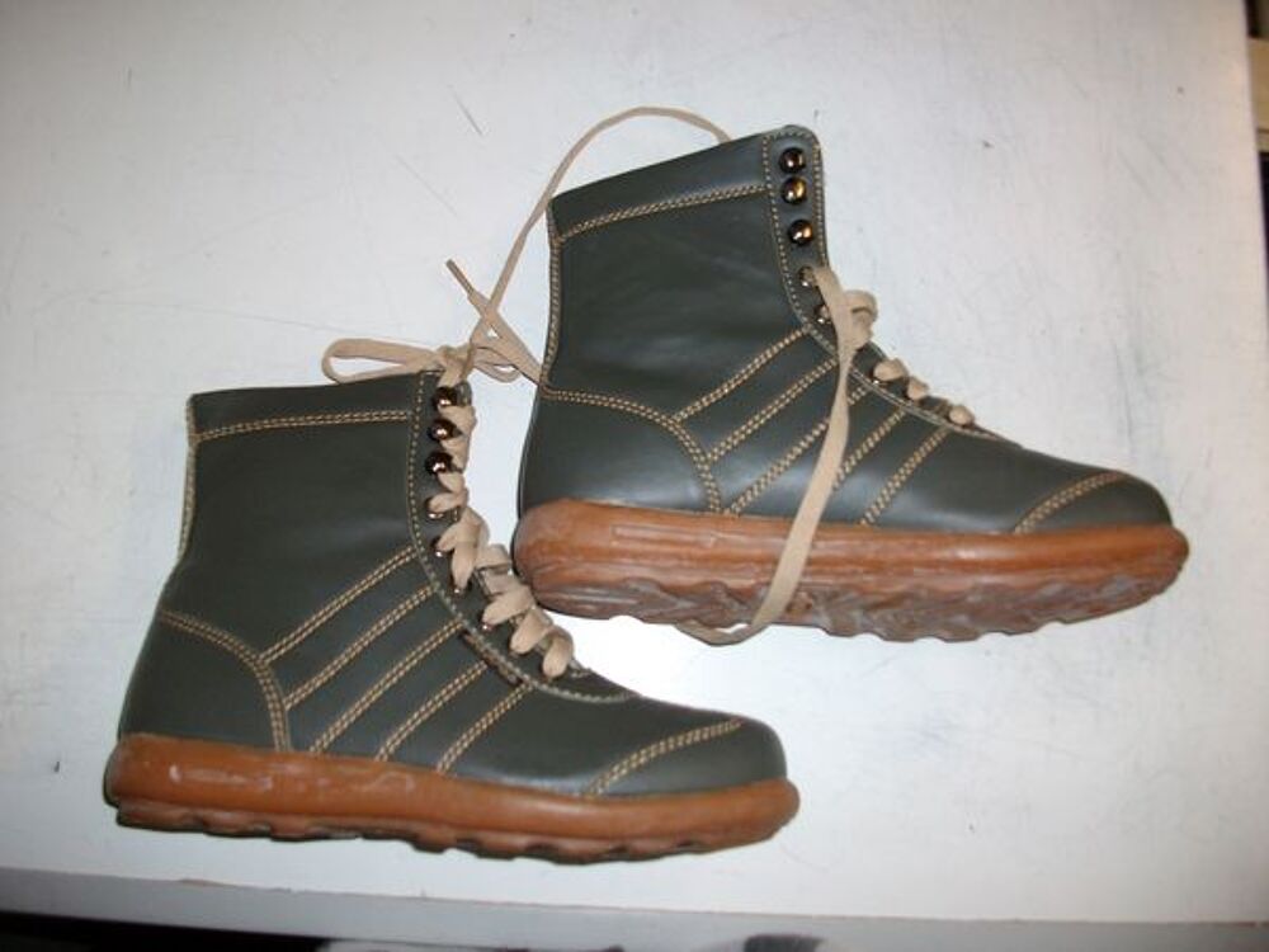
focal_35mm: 32
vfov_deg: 44.2
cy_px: 476
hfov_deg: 56.8
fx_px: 1173
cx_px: 634
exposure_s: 1/40
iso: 125
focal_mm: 5.7
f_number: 2.9
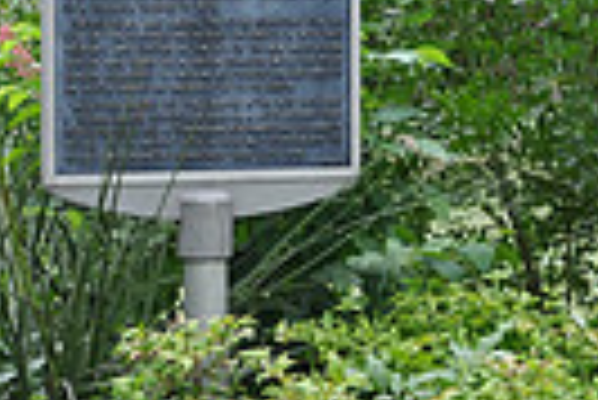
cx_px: 243
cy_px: -7
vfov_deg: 6.0
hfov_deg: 9.0
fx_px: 3794
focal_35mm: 228
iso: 400
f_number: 4.5
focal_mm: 35
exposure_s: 1/80
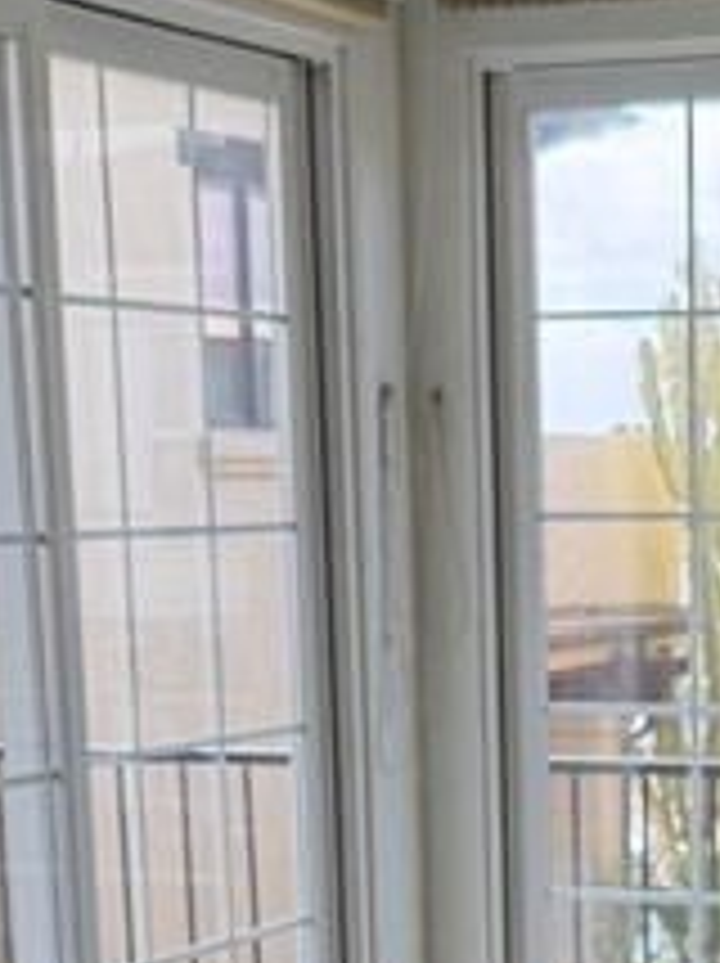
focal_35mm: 115
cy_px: 1318
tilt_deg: -14.4
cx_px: 657
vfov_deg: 16.1
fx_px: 3196
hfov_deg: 12.7
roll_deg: +0.4
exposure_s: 1/715
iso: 80
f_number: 1.78
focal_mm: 6.76
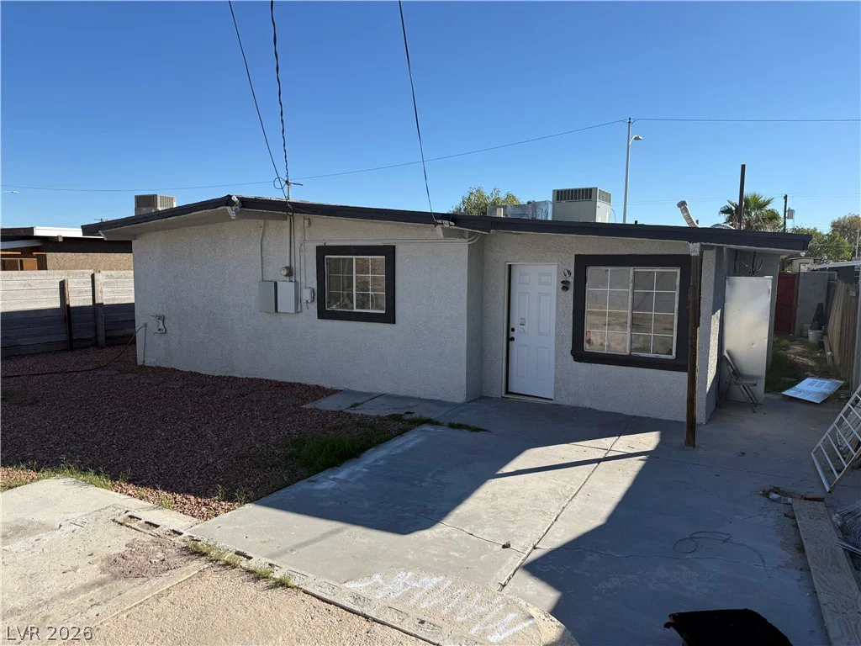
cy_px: 323
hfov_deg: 71.6
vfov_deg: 56.8
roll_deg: -0.9
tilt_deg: -5.7
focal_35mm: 24
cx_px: 430
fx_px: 597
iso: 80
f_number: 1.78
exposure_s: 1/4167
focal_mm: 6.76
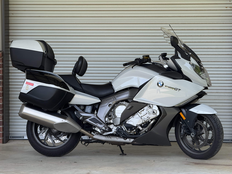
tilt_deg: -0.9
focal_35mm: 120
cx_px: 116
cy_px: 87
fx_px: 804
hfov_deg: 16.4
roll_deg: -0.4
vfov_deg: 12.3
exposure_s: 1/298
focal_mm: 15.66
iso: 64
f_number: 2.8
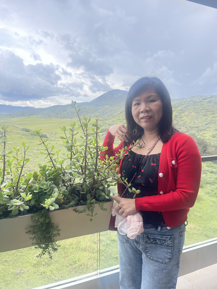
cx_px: 108
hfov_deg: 54.9
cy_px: 144
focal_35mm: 25
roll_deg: +0.5
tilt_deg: -8.4
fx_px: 209
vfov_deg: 69.4
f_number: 1.6
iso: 32
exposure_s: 1/731
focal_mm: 5.1
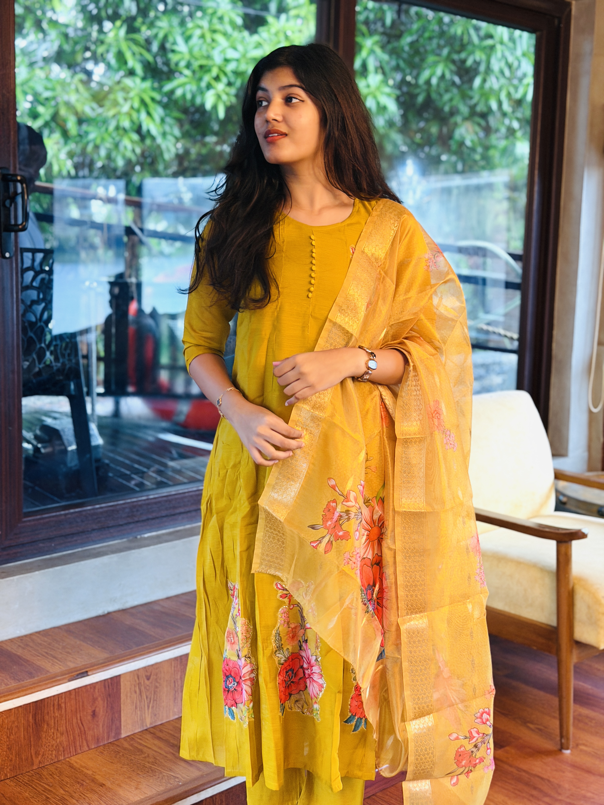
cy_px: 402
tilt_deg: -7.7
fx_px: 1117
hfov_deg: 30.3
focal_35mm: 48
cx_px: 302
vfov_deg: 39.7
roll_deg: -2.1
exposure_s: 1/33
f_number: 1.78
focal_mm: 6.76
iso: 500
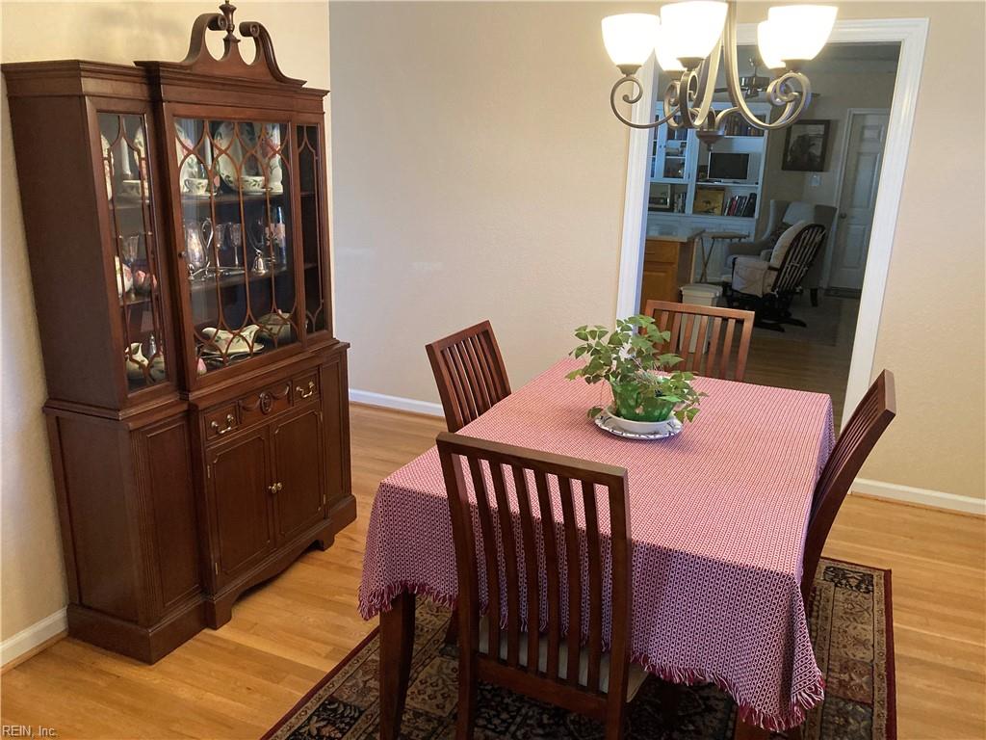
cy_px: 370
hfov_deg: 63.4
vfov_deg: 49.7
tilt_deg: -15.2
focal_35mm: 28
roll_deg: -2.7
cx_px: 493
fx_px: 798
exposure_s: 1/60
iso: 320
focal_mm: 3.99
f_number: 1.8
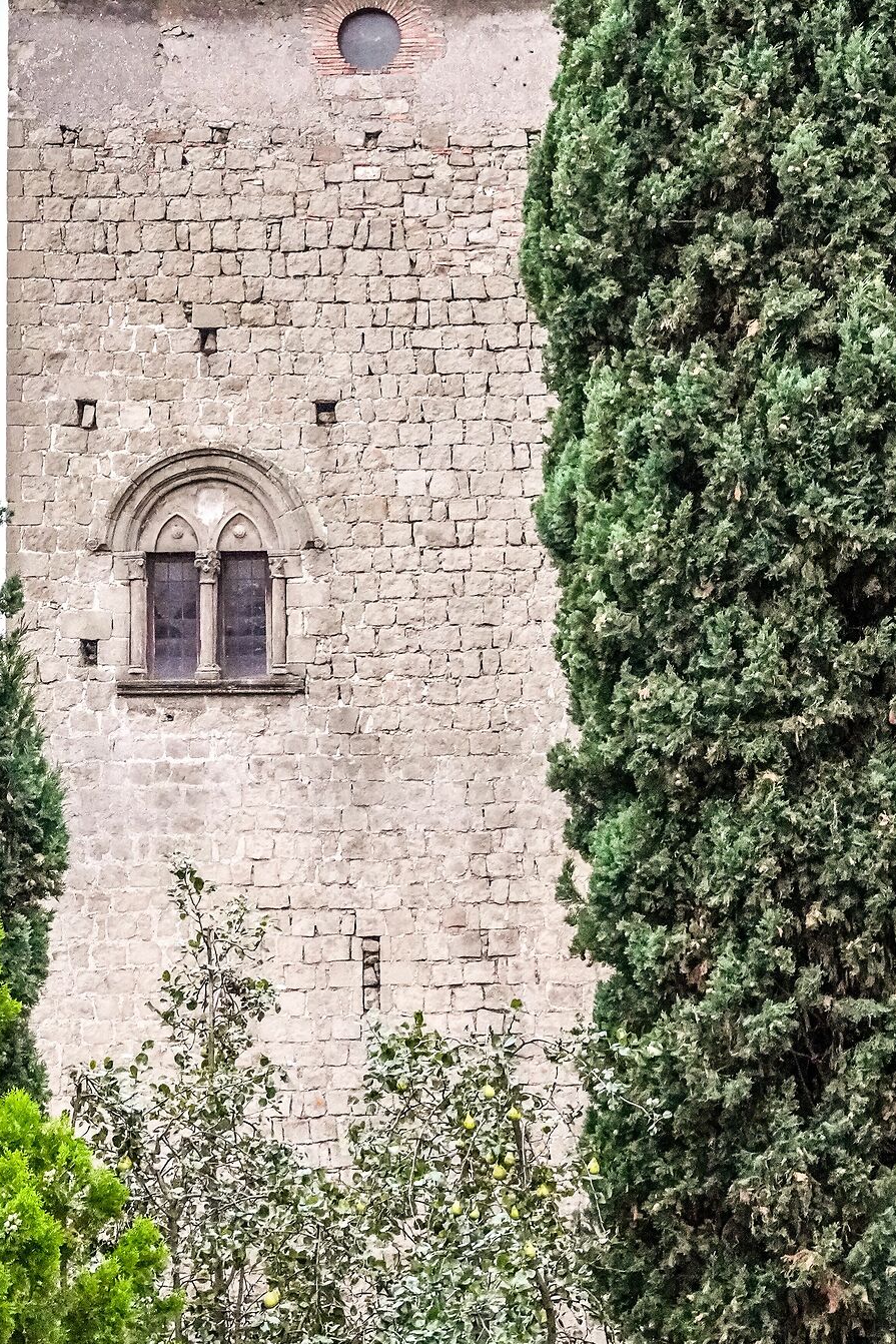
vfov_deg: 21.9
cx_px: 349
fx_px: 3471
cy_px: 512
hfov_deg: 14.7
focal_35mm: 93
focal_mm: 35
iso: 5000
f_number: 8
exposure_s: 1/60
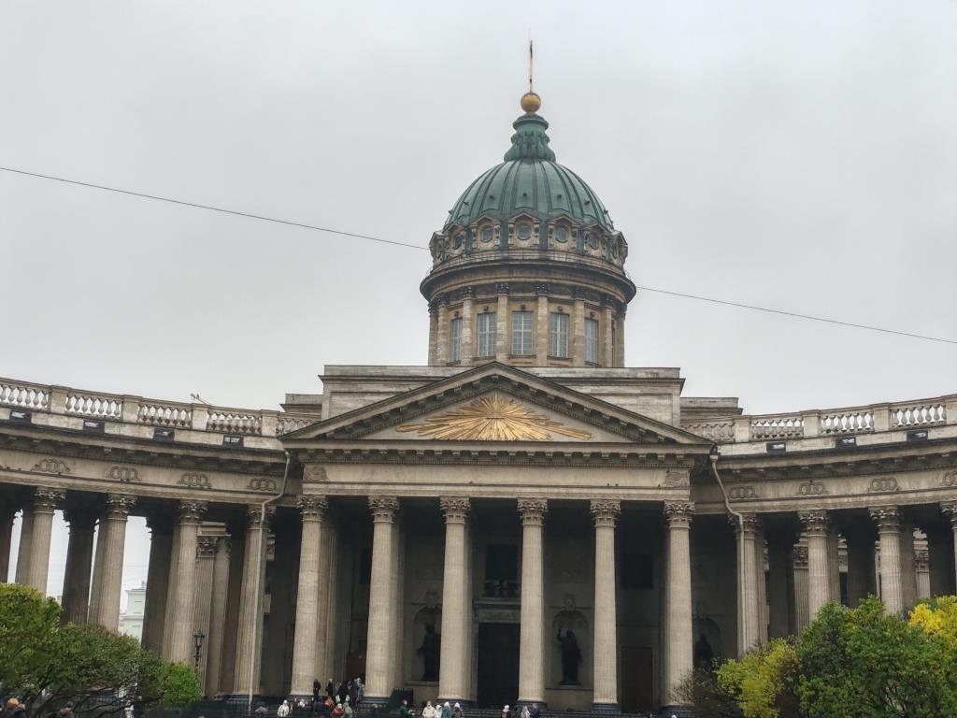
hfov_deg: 35.5
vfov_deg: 27.0
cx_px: 478
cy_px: 359
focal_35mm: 54
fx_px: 1493
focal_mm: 6.12
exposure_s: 1/100
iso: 50
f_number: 1.9
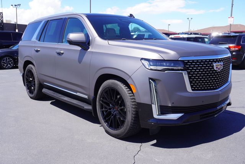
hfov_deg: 55.1
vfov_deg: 38.4
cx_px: 122
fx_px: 235
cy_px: 82
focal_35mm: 34
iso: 100
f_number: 8
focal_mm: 23
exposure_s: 1/125
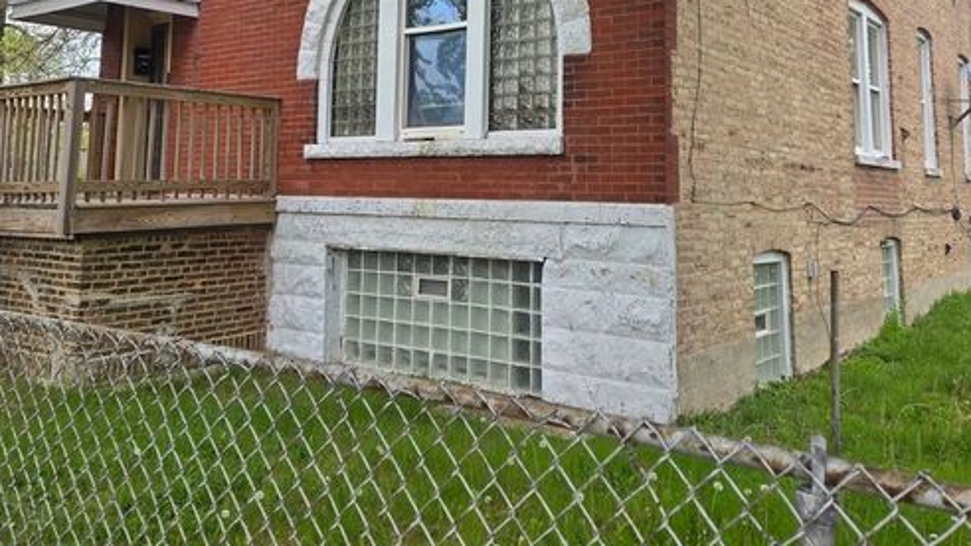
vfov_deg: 33.3
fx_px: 875
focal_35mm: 34
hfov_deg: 58.0
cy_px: 84
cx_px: 490
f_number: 1.8
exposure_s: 1/519
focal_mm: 5.4
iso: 25
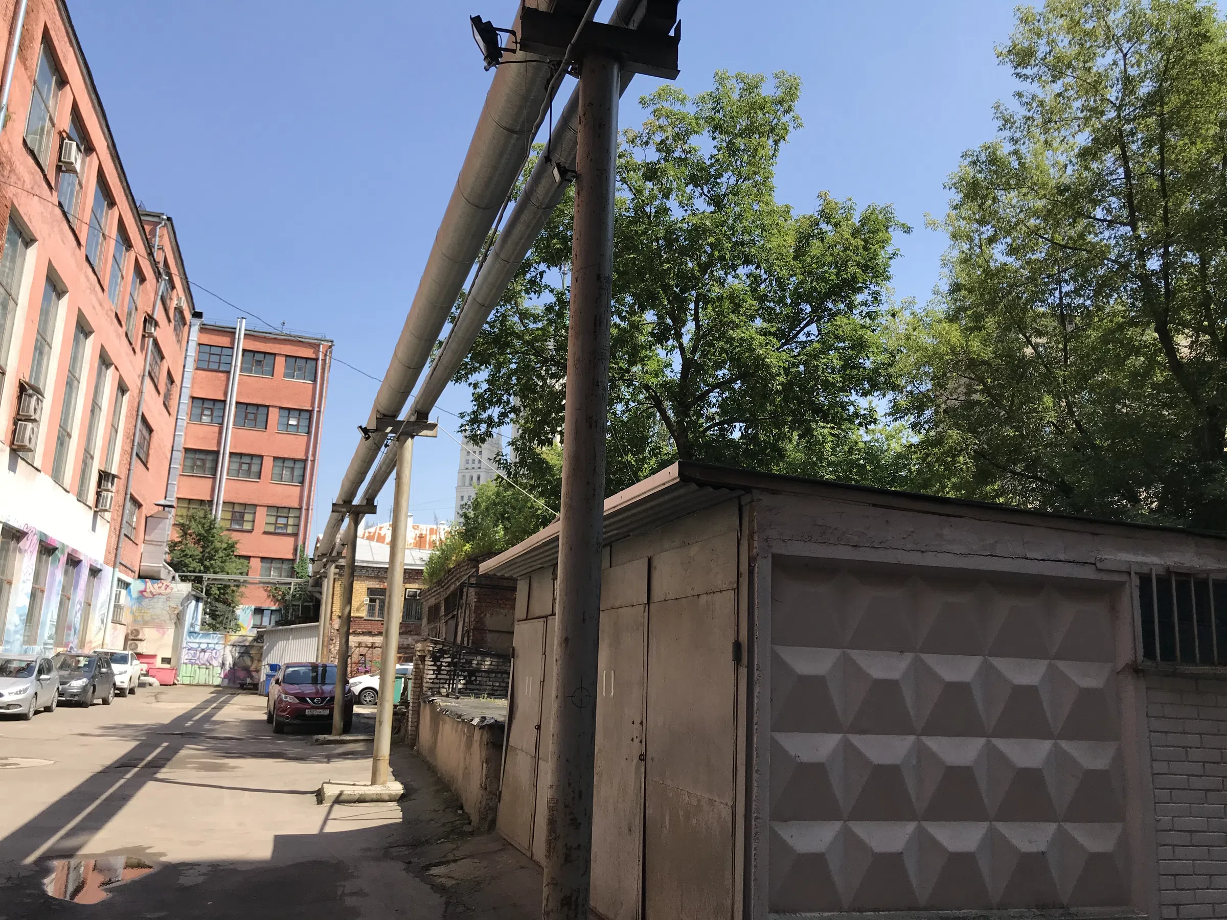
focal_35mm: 28
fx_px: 992
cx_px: 614
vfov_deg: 49.7
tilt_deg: +11.6
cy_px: 460
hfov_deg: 63.4
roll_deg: -2.3
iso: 20
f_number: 1.8
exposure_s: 1/1277
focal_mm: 3.99
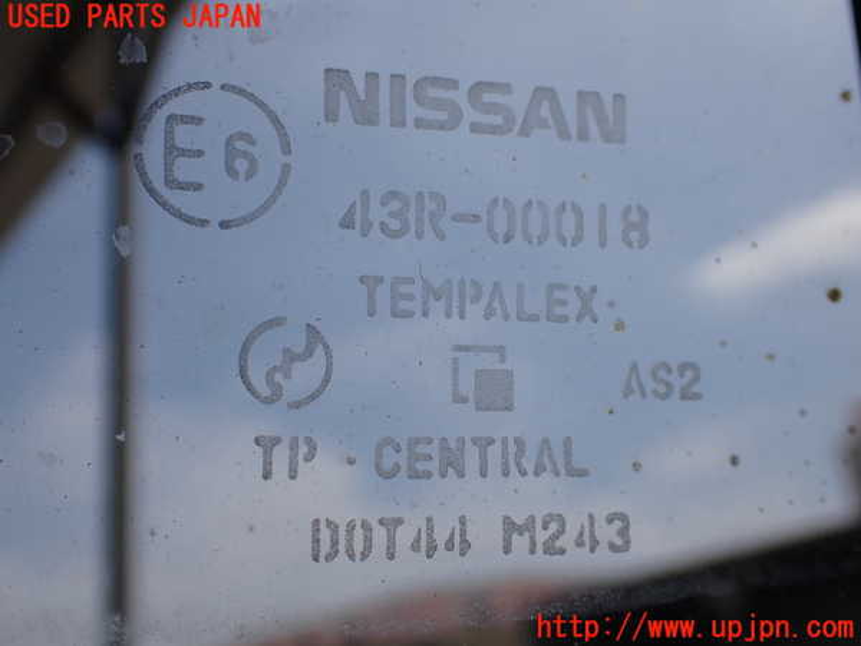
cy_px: 323
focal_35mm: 41
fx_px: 1020
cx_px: 430
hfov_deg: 45.8
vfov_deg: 35.1
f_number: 11
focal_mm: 7.31
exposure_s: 1/200
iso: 100
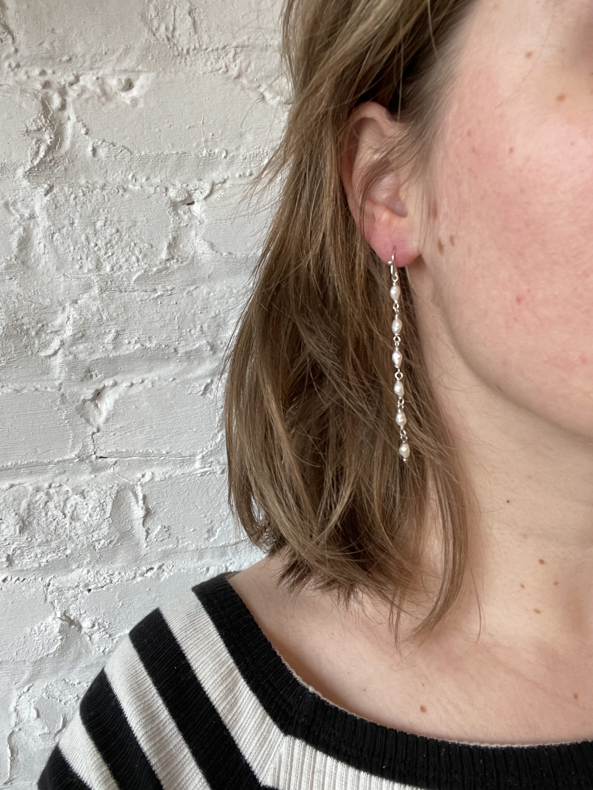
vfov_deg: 60.0
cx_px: 296
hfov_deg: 46.8
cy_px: 395
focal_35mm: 30
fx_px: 685
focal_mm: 2.71
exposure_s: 1/50
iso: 320
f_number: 2.2
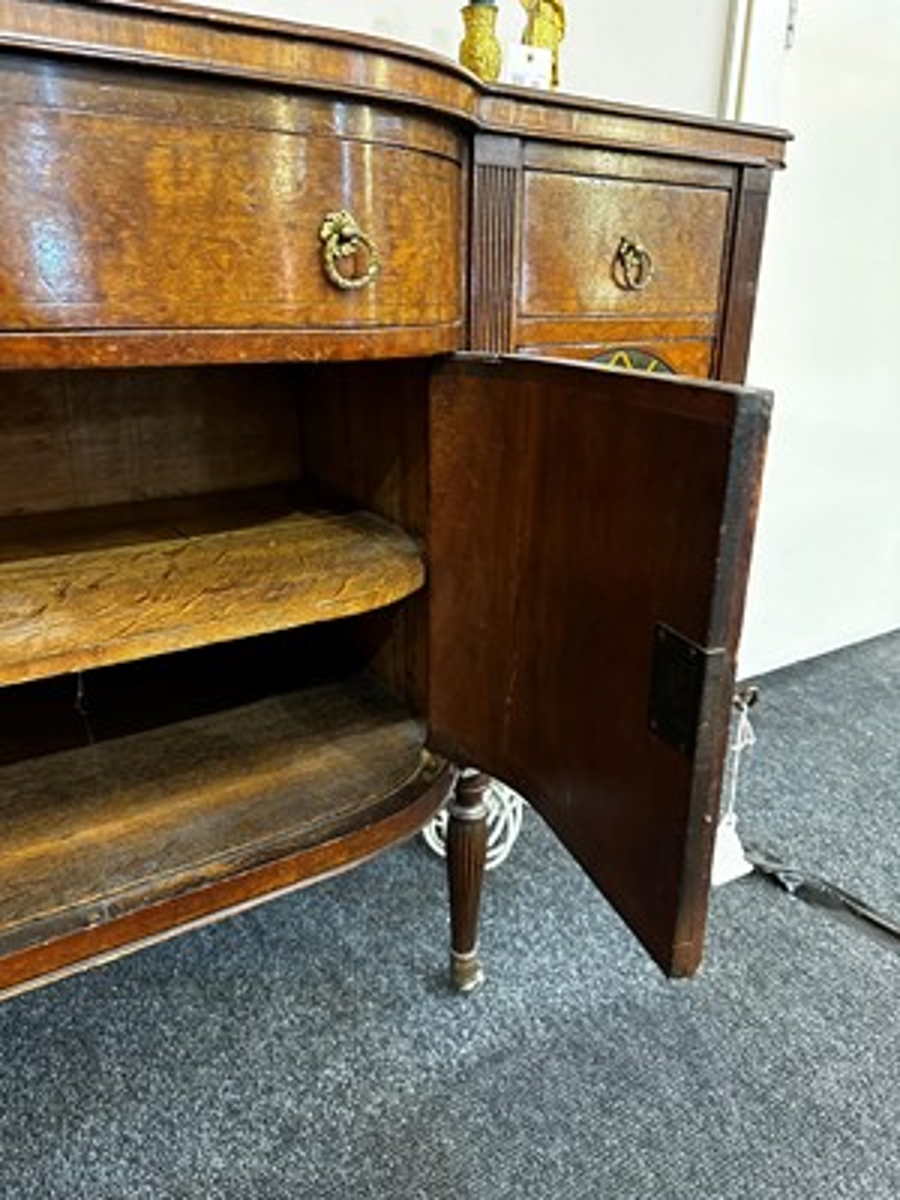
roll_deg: -1.1
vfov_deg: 71.6
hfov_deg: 56.8
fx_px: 832
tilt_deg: -21.0
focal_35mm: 24
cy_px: 600
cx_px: 450
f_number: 1.78
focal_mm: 6.86
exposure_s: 1/33
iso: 640
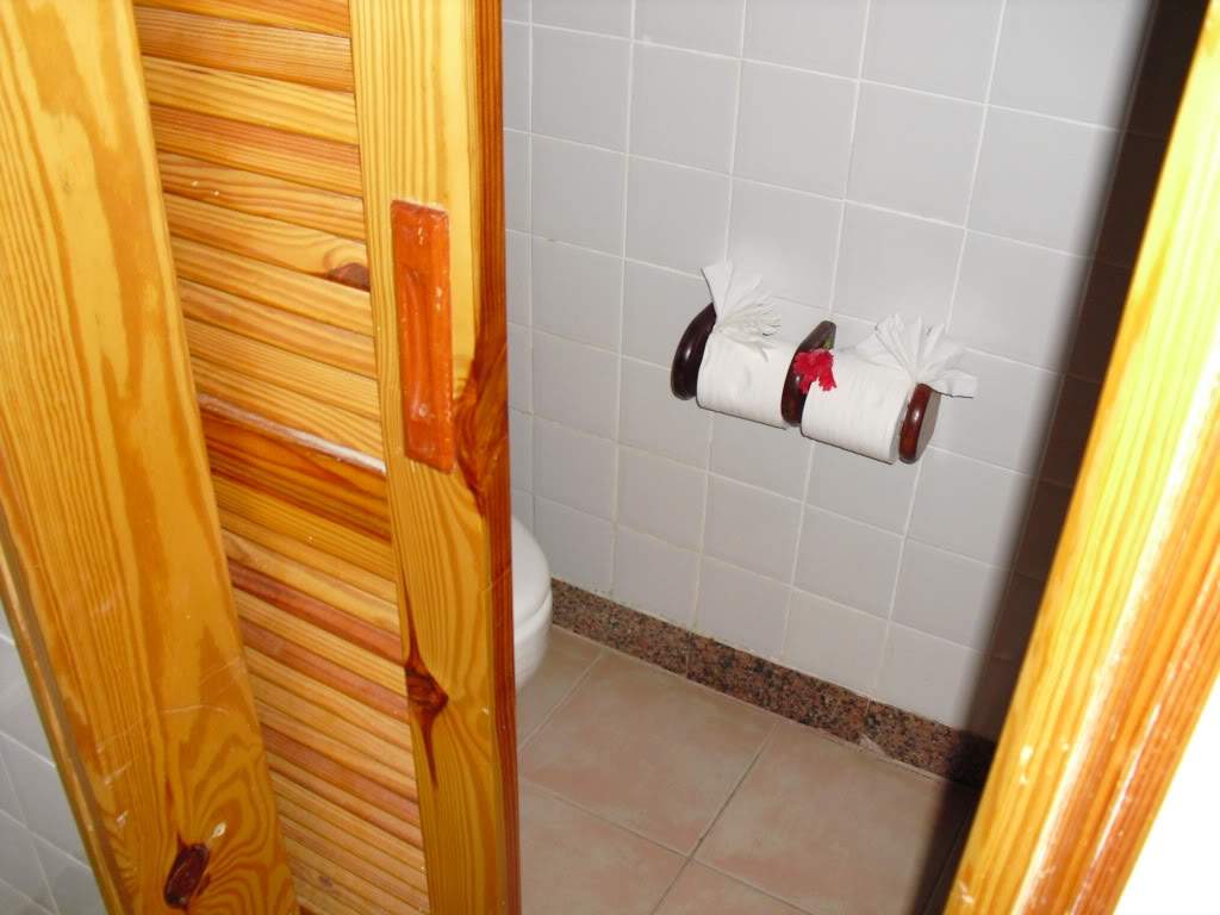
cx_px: 610
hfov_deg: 51.4
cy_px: 458
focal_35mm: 36
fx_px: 1269
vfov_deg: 39.7
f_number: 3.1
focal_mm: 6.3
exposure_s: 1/60
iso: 200
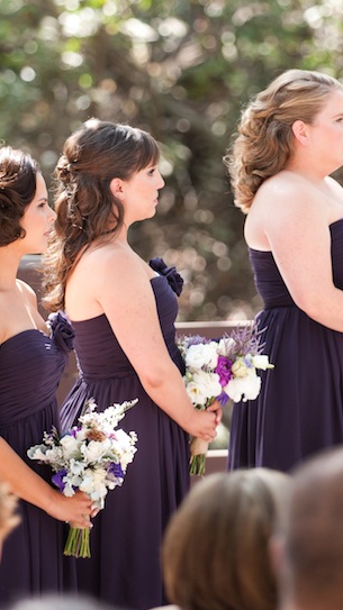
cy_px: 185
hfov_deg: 4.6
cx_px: 219
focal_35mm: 261
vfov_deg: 8.3
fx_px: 4225
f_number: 2.8
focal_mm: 150
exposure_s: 1/250
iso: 500
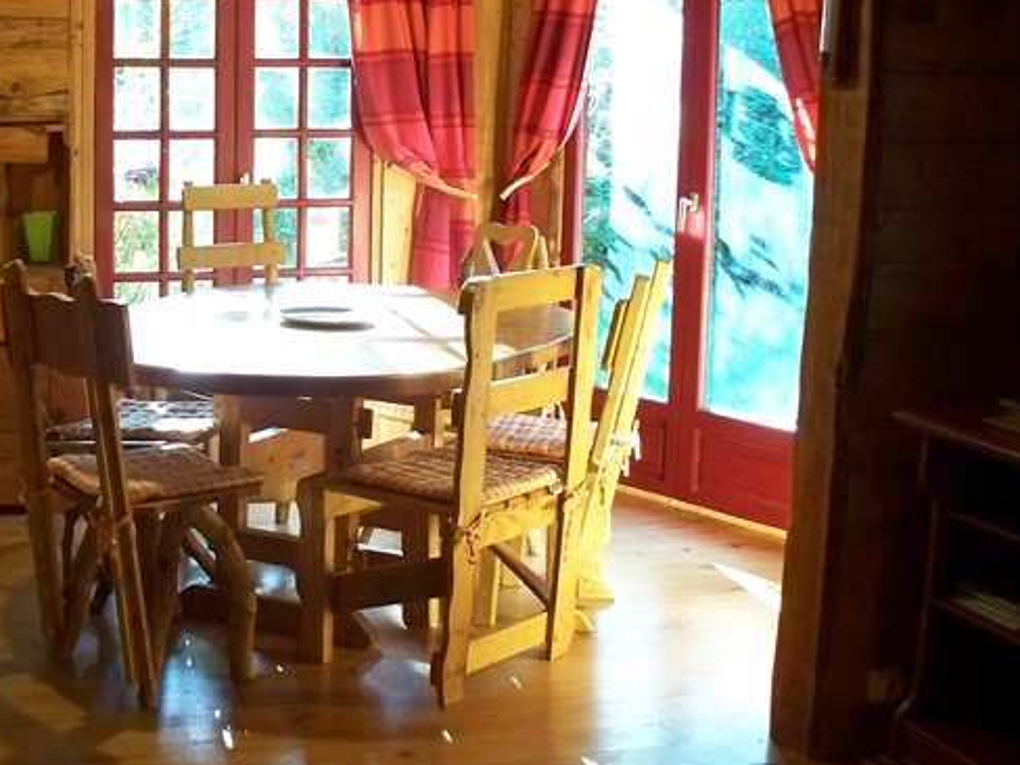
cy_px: 286
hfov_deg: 32.1
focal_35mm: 59
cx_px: 247
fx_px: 1739
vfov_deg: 24.7
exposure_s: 1/40
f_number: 2.8
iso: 400
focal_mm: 7.54
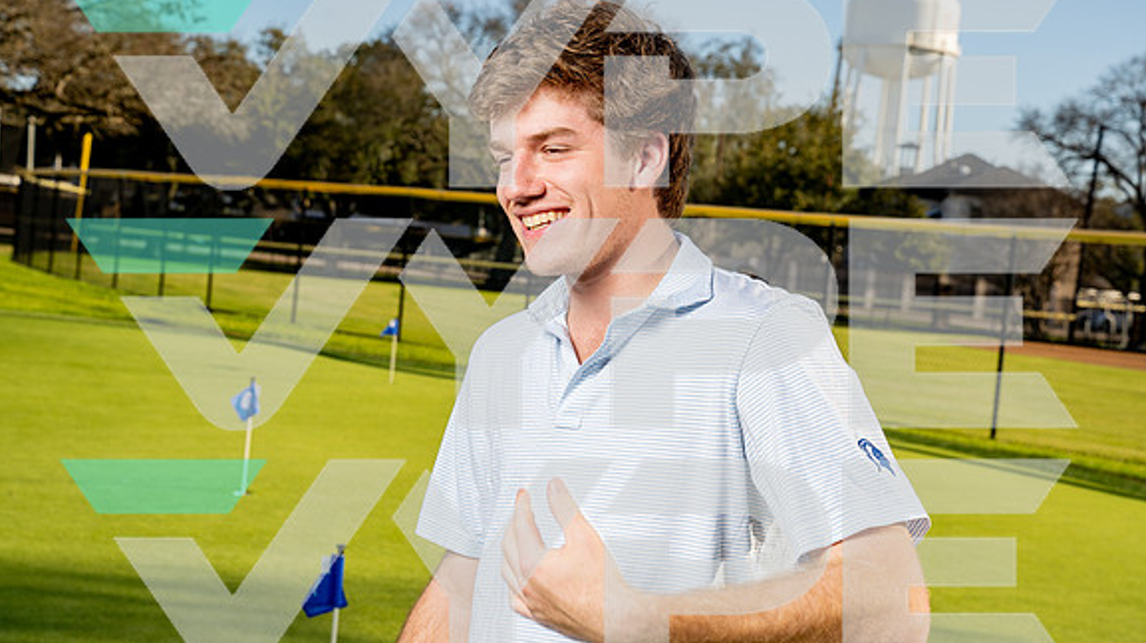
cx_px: 572
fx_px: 1792
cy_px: 324
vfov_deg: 20.4
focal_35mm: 59
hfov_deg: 35.5
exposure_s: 1/250
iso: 100
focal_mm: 56
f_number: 8
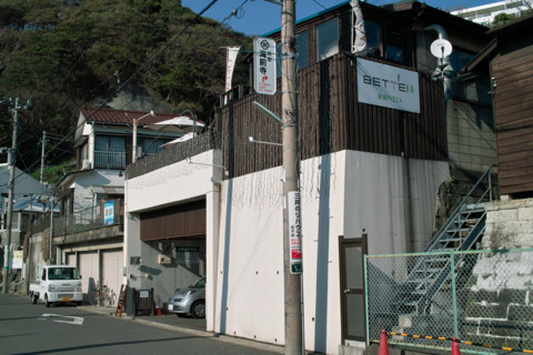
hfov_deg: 47.4
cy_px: 178
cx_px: 266
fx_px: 607
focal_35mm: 41
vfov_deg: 32.6
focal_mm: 24.2
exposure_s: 1/400
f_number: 9
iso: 100
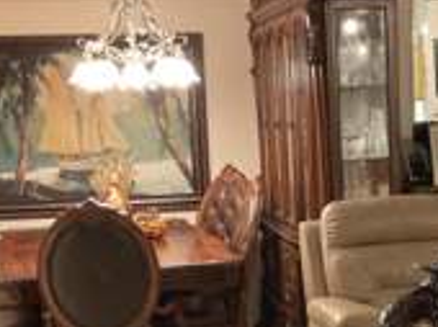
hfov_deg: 23.7
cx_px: 307
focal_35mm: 82
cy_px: 313
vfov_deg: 17.6
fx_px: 1036
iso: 320
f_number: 1.8
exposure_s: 1/30
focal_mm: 3
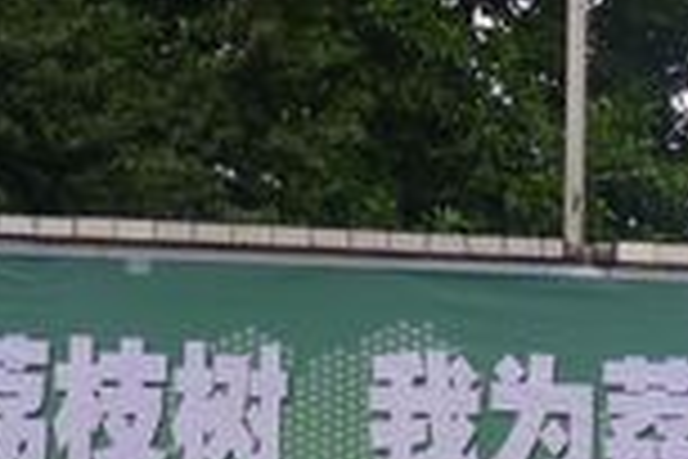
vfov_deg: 7.5
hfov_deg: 11.4
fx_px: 3440
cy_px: 675
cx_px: 585
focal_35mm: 180
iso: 80
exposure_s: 1/200
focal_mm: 11.7
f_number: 2.8
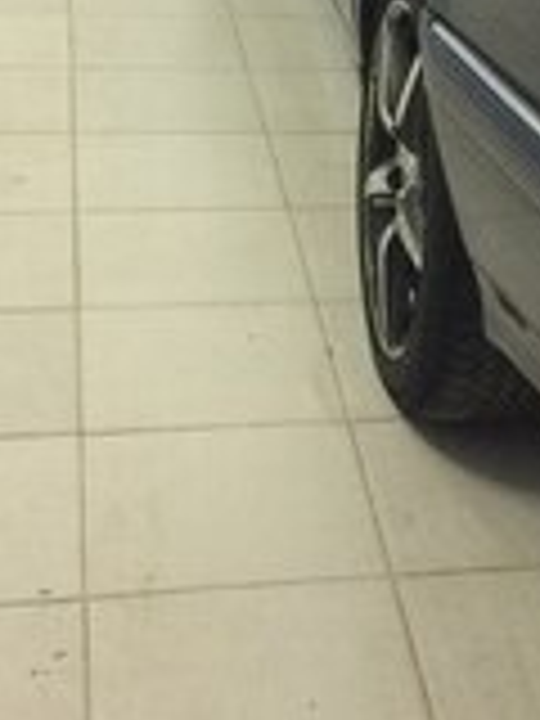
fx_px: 1872
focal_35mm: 90
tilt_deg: -15.5
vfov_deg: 20.4
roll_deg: -4.2
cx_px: 544
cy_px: -130
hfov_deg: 16.1
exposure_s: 1/33
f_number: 2.2
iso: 200
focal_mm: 4.15
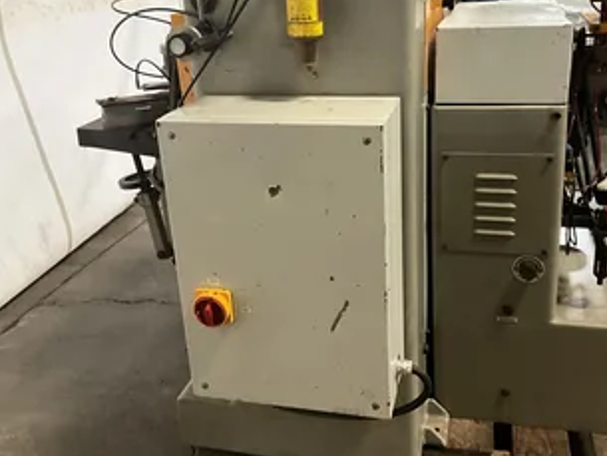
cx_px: 334
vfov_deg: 37.6
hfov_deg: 48.9
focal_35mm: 38
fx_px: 667
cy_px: 189
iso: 320
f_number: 1.8
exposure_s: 1/40
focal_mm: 3
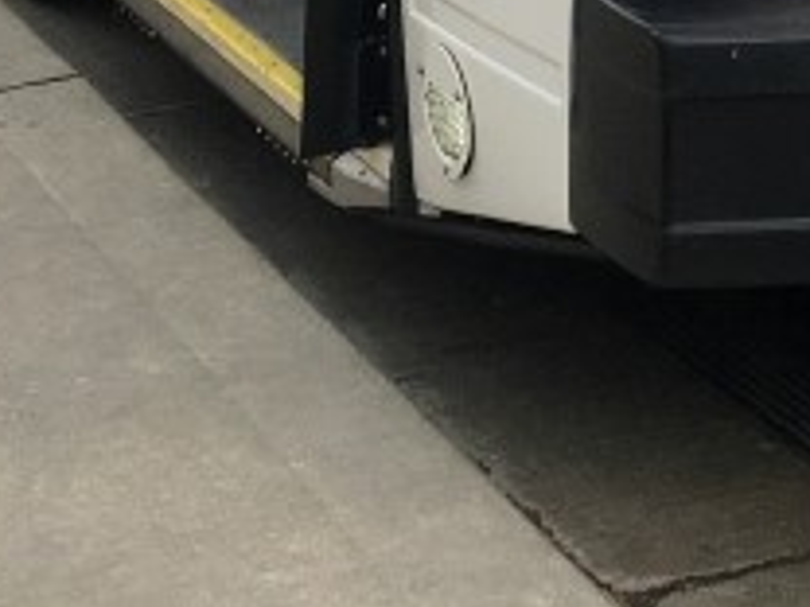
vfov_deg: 9.2
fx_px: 3346
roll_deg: +0.1
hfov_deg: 13.5
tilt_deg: -0.5
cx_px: 880
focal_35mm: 143
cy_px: -872
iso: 25
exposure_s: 1/418
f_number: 2.2
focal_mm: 4.15
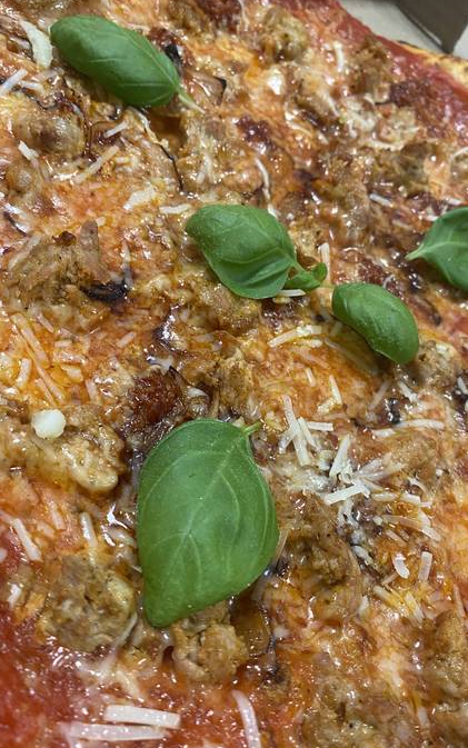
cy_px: 403
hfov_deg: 41.9
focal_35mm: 30
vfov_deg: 62.8
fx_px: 612
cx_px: 226
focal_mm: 4.25
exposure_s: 1/60
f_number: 1.8
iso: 200
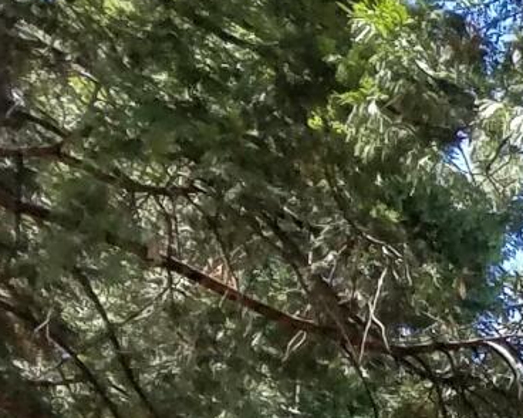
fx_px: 3202
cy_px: 1217
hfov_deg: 7.5
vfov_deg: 6.8
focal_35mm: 207
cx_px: 1853
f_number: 1.7
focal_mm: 4.2
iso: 50
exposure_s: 1/465
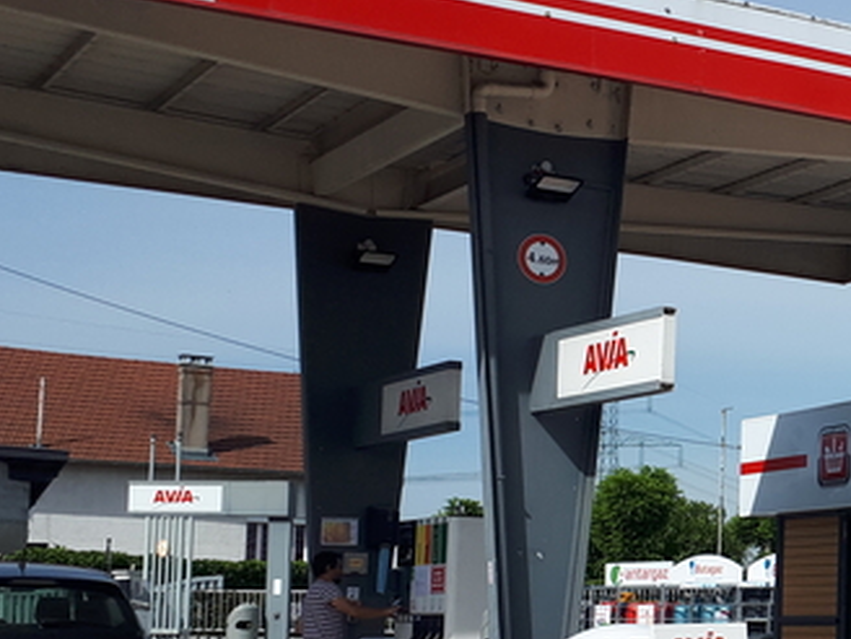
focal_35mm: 79
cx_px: 1033
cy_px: 410
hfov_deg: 22.7
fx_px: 1942
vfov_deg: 18.6
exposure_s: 1/2165
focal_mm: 3.6
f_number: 1.9
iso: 40
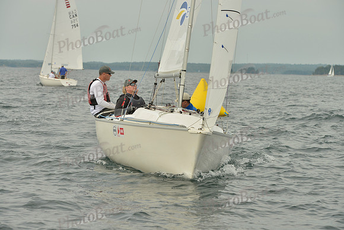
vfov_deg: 11.8
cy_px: 115
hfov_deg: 17.6
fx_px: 1109
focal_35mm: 116
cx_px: 172
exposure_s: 1/800
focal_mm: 116
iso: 200
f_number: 8
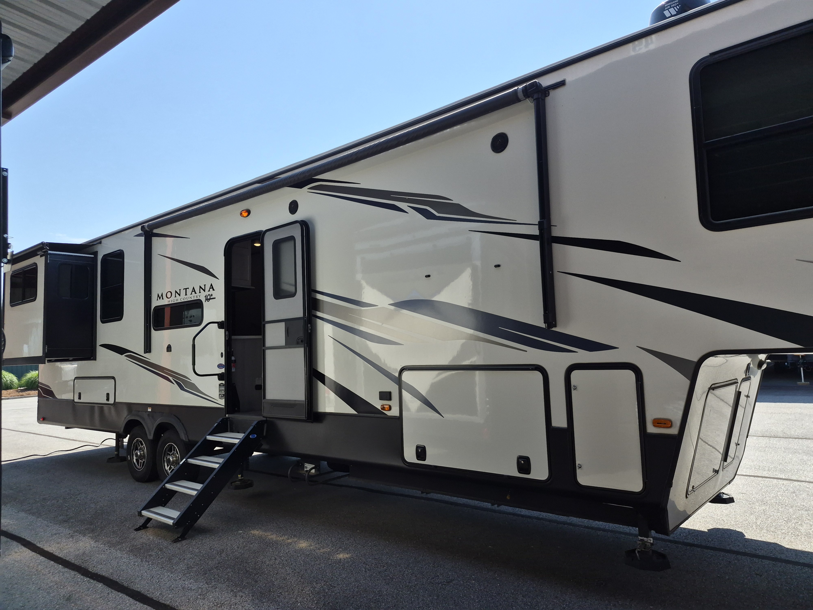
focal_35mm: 23
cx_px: 406
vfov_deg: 58.9
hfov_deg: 73.9
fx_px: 540
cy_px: 305
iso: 80
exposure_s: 1/6208
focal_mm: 5.4
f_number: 1.8
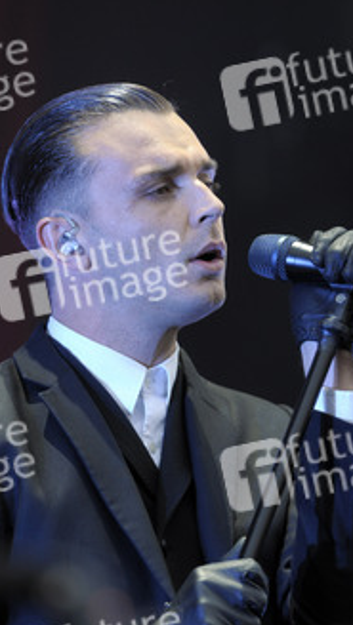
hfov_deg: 3.3
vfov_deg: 5.8
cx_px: 146
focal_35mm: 374
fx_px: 6205
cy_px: 372
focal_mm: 195
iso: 400
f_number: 4
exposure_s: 1/320
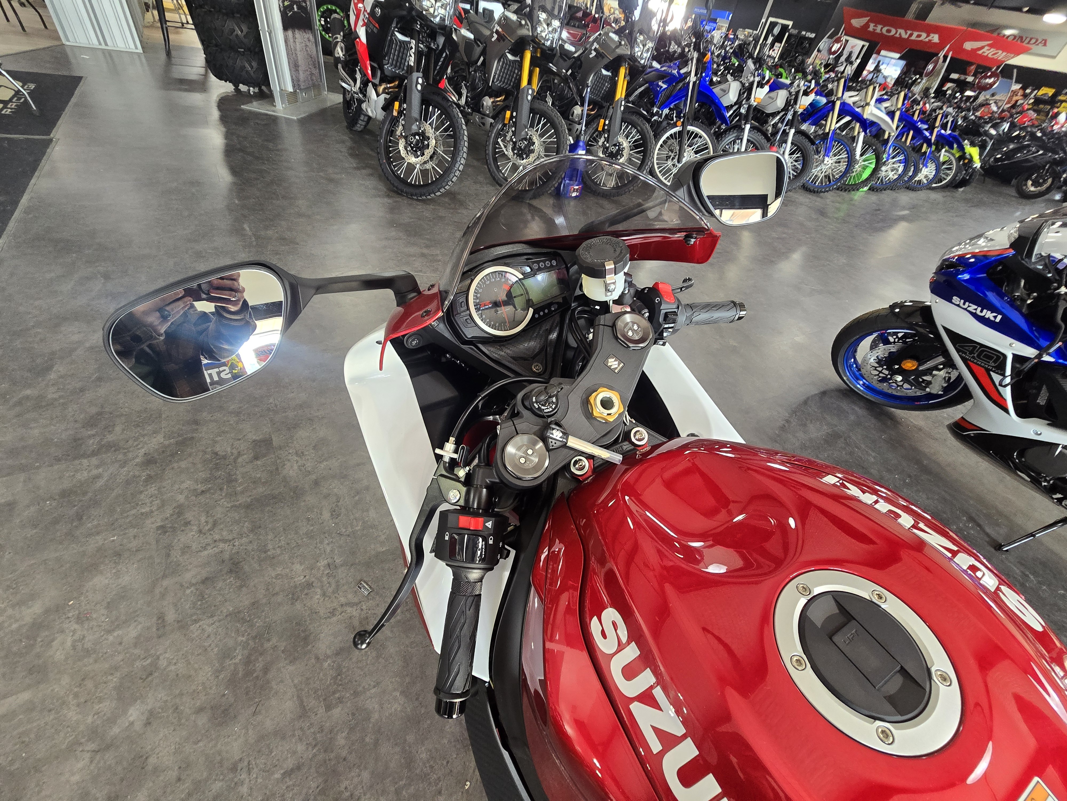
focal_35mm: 13
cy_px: 400
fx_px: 401
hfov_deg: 106.2
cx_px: 534
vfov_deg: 89.9
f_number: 2.2
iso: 250
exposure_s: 1/60
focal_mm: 2.2
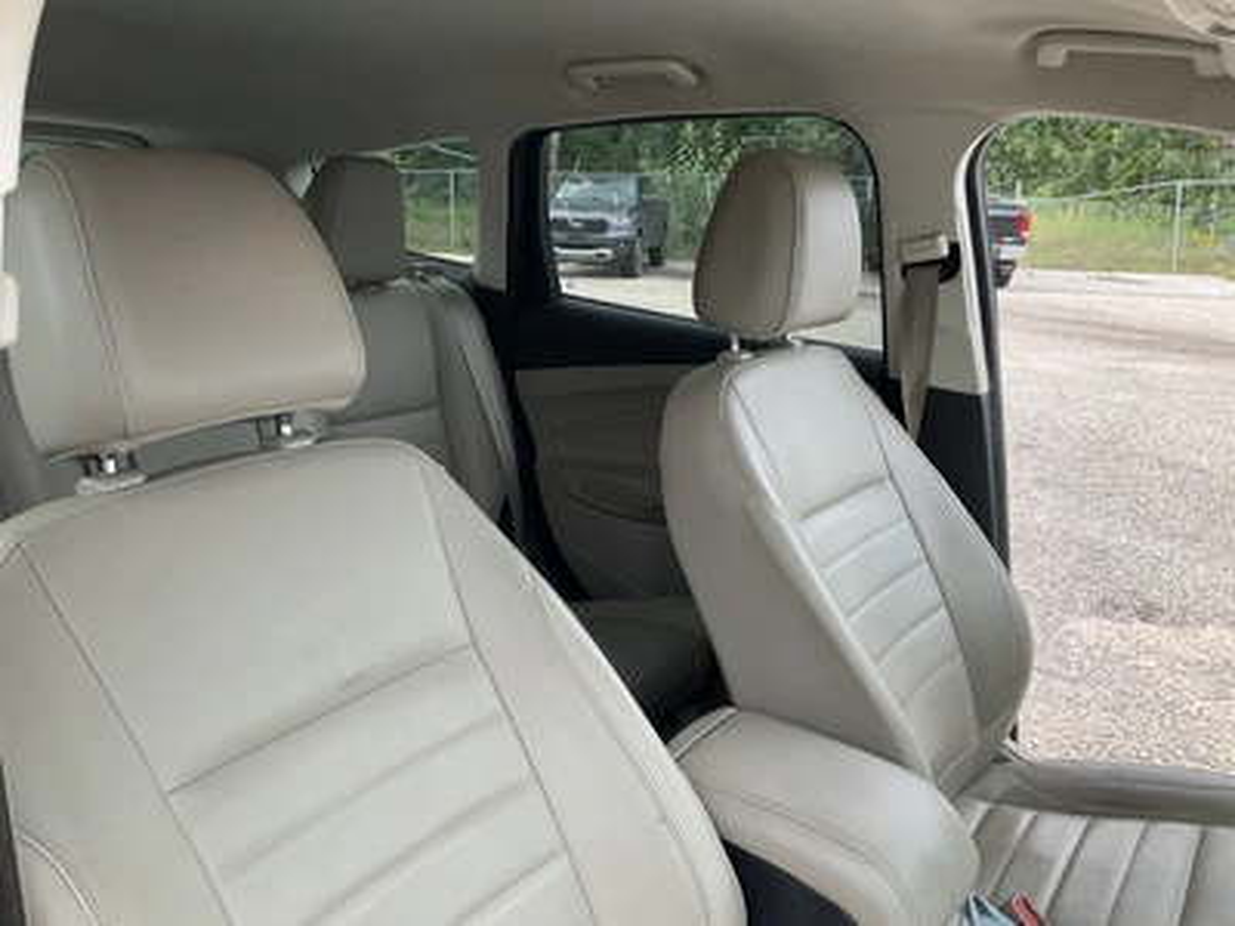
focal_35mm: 29
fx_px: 1035
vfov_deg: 48.2
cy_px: 463
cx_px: 618
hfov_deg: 61.7
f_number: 1.8
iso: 25
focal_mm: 3
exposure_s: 1/156
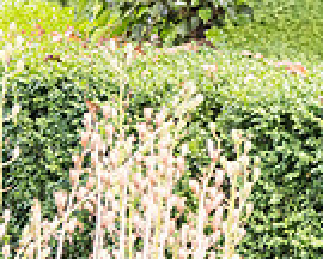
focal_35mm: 202
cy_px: -131
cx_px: 519
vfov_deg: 7.5
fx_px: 1931
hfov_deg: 9.2
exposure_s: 1/320
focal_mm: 50
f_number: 4
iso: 2500
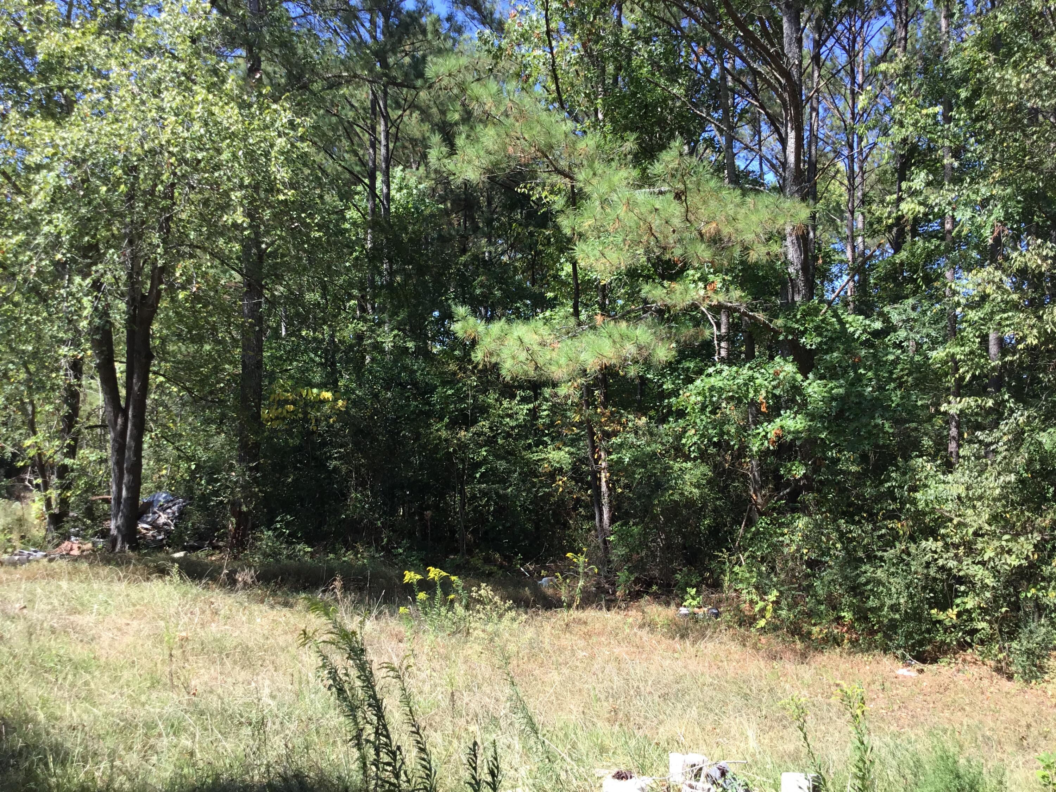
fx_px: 946
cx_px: 528
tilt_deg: +1.0
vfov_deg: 45.4
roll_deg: -1.4
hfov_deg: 58.4
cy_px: 396
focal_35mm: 31
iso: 25
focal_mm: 3.3
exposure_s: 1/377
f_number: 2.4
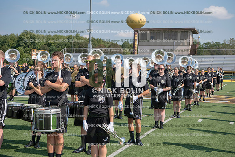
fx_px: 379
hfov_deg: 34.5
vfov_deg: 23.4
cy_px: 78
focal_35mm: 58
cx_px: 118
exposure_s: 1/1600
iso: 200
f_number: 5.6
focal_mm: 58
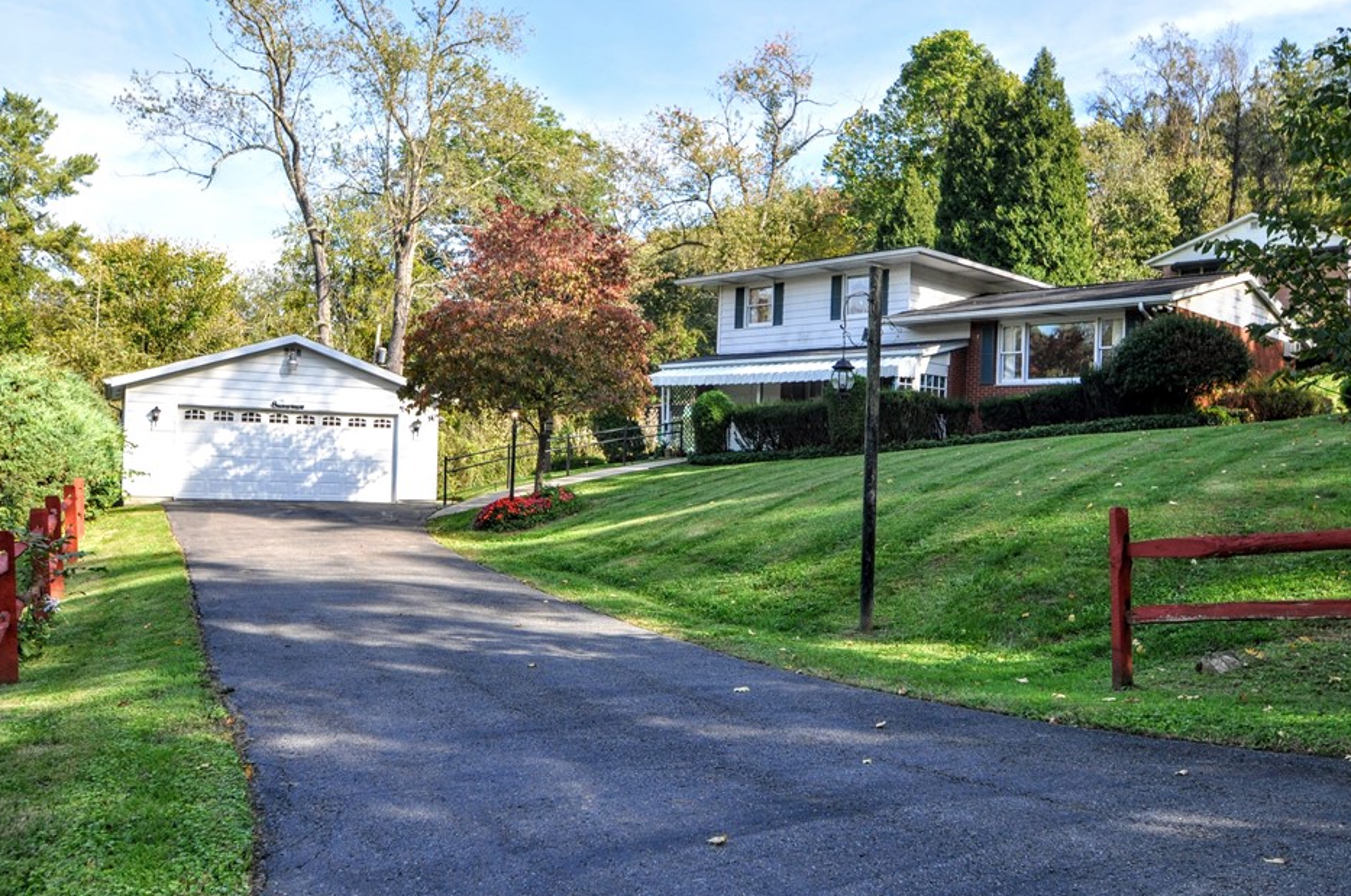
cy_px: 441
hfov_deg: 65.5
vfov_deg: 46.3
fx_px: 1049
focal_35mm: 28
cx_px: 715
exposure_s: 1/250
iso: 320
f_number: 8
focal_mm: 16
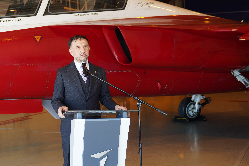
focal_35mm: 57
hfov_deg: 34.8
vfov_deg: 23.7
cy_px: 105
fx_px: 394
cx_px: 91
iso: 160
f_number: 2.8
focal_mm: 33
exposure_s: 1/200
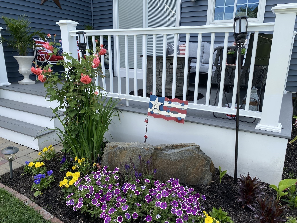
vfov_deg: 53.1
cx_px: 148
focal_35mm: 26
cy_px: 112
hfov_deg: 67.3
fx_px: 223
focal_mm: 4.25
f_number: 1.8
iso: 32
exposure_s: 1/816
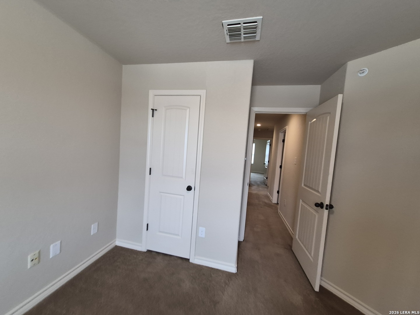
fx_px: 158
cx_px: 210
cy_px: 158
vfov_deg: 89.9
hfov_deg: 106.2
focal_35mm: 13
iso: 160
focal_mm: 1.74
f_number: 2.2
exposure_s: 1/60
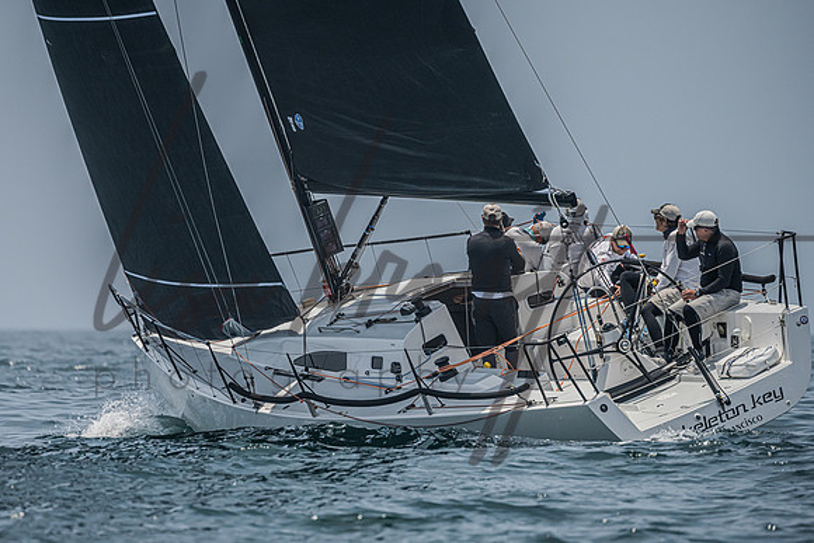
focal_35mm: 471
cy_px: 295
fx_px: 10650
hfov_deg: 4.4
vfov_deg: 2.9
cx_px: 355
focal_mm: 400
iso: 400
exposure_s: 1/5000
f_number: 6.3
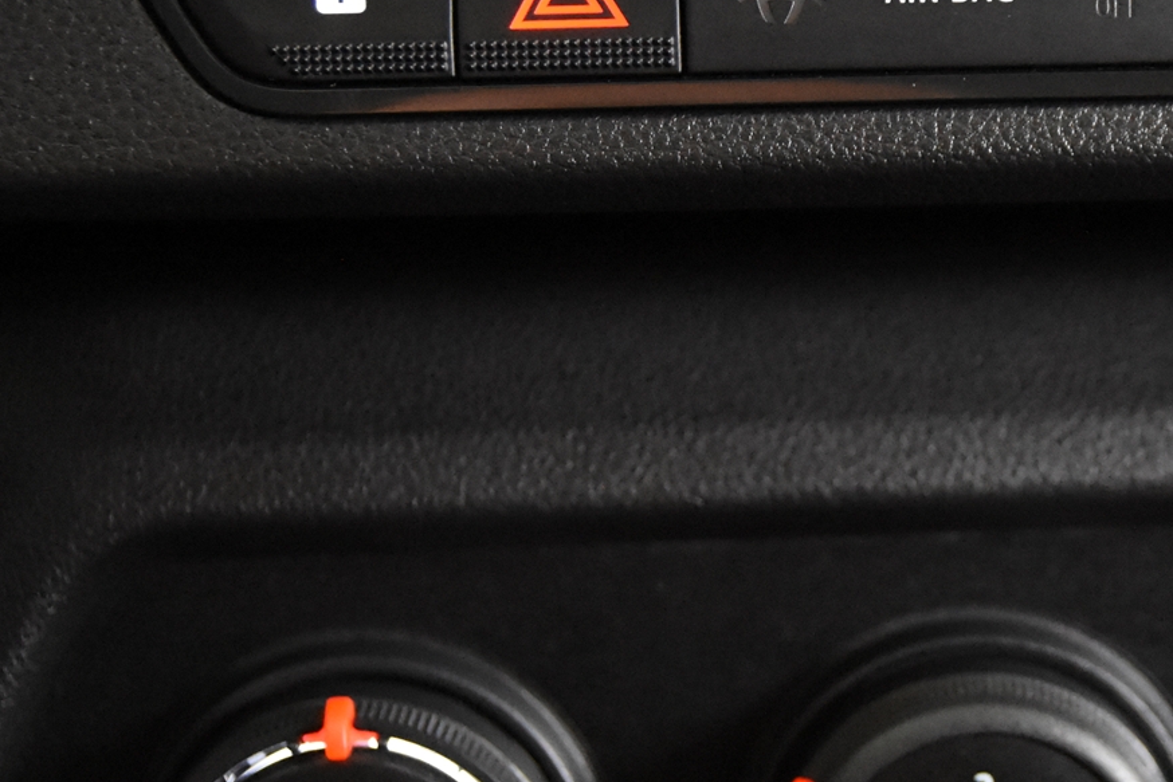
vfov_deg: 13.4
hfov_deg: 19.6
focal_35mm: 102
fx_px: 3327
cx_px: 1071
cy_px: 490
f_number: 3.3
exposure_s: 1/50
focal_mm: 31
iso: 7200
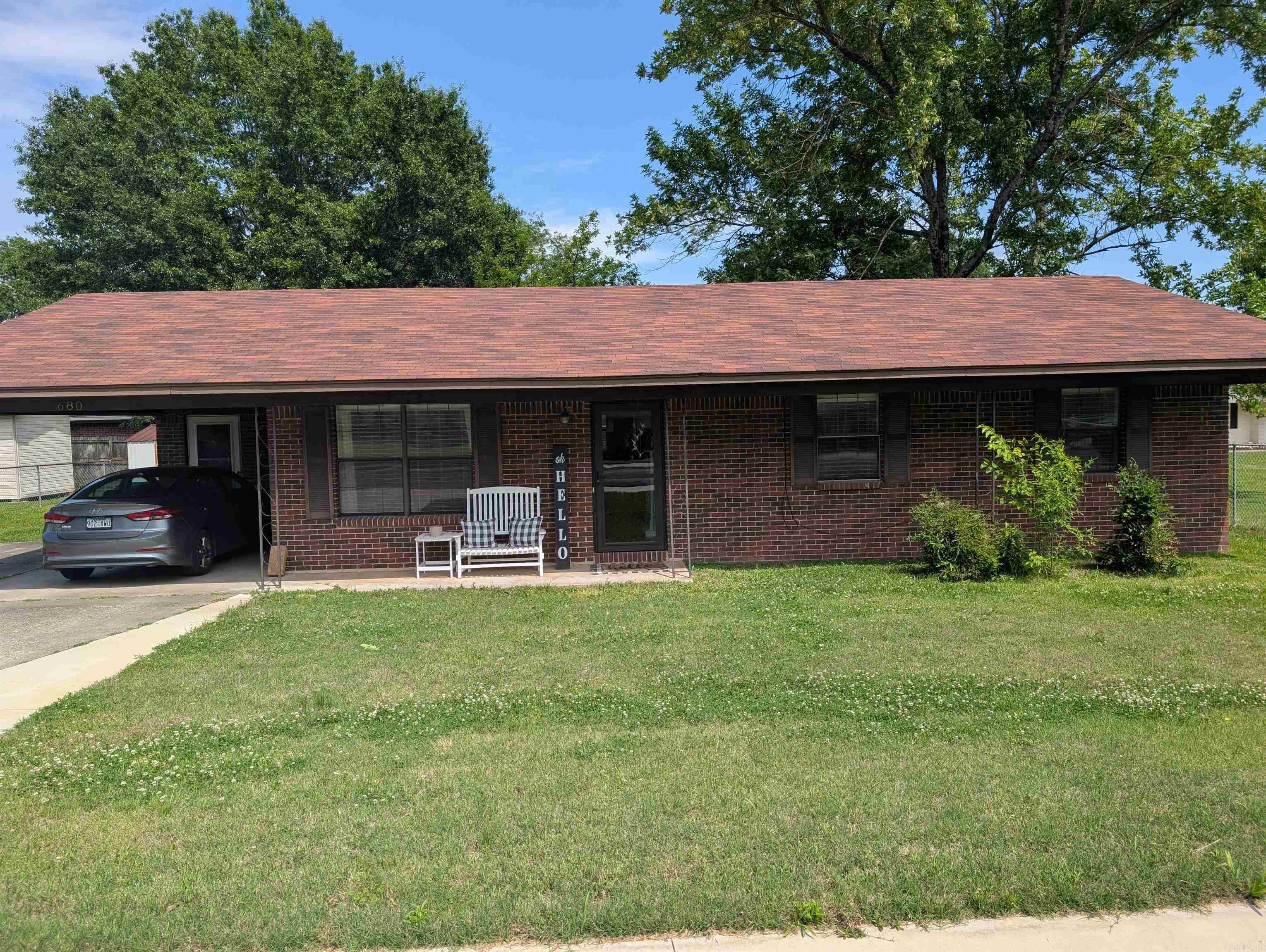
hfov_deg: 71.5
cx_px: 633
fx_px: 879
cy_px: 476
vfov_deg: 56.9
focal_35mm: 24
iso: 21
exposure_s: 1/923
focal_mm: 6.9
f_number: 1.68
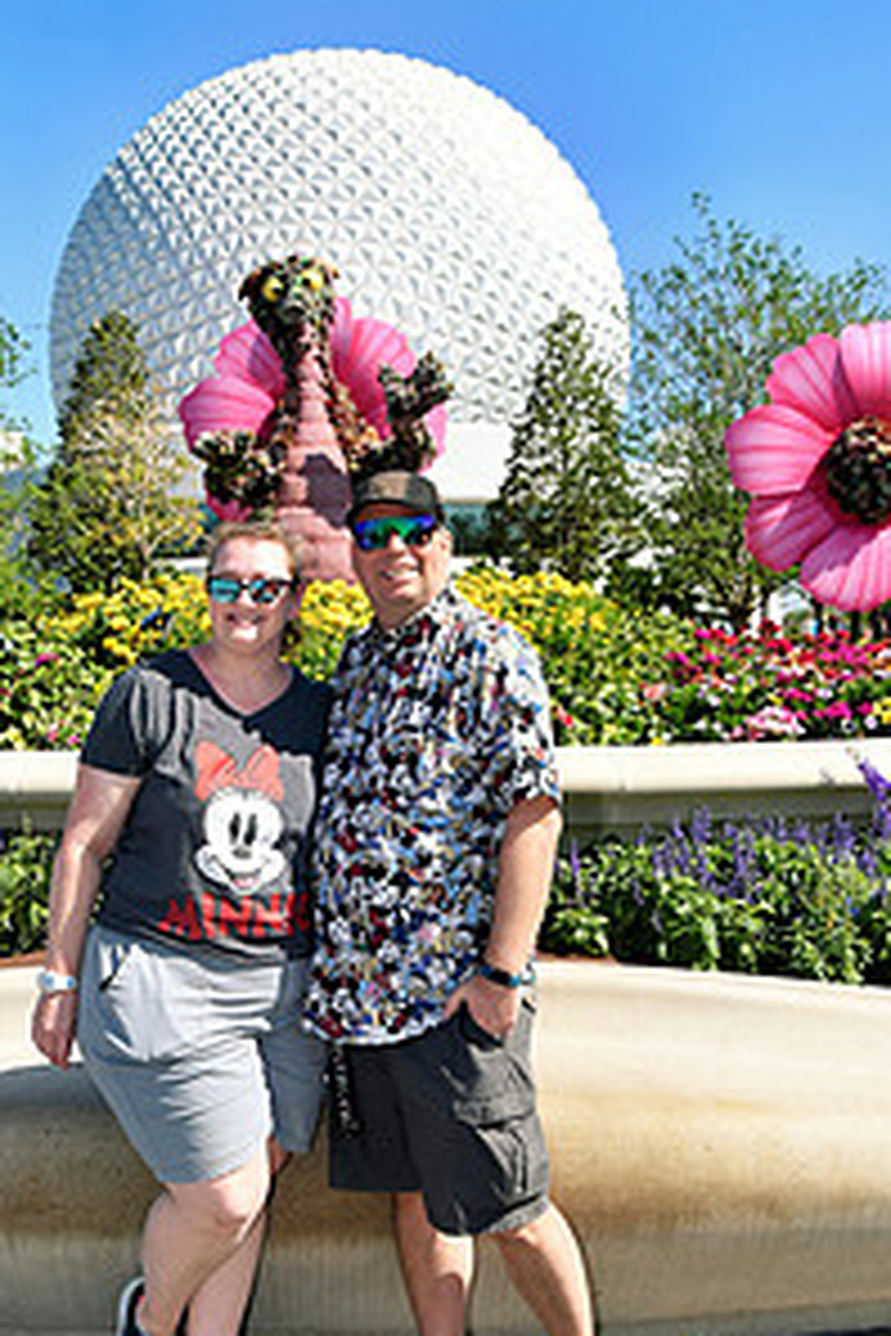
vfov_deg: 41.8
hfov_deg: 28.6
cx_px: 346
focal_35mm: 47
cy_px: 760
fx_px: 1745
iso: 100
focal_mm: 21
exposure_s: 1/250
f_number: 9
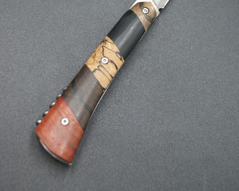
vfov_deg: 23.5
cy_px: 37
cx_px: 120
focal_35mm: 64
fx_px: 453
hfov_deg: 29.6
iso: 125
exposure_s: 1/60
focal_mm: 30
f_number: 4.5
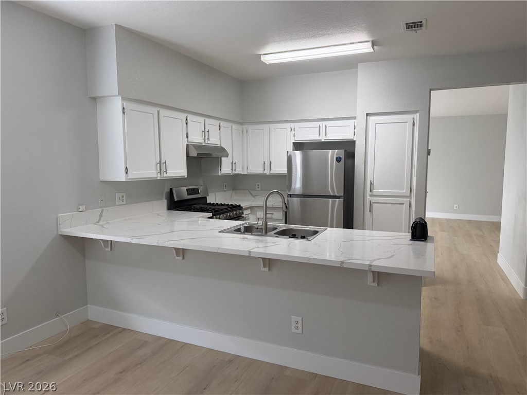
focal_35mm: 24
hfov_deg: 71.6
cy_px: 198
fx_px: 365
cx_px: 264
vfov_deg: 56.8
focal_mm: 6.76
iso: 200
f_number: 1.78
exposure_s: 1/208
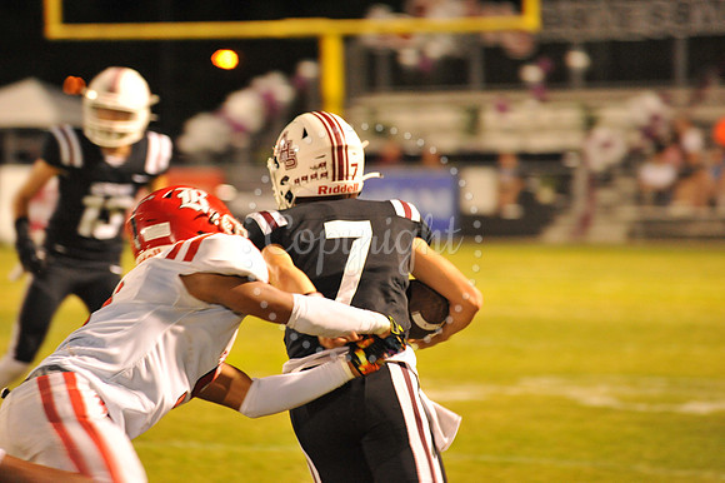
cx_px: 362
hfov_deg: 10.3
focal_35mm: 200
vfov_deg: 6.9
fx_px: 4025
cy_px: 242
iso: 5000
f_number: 5
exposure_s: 1/160
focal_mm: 200
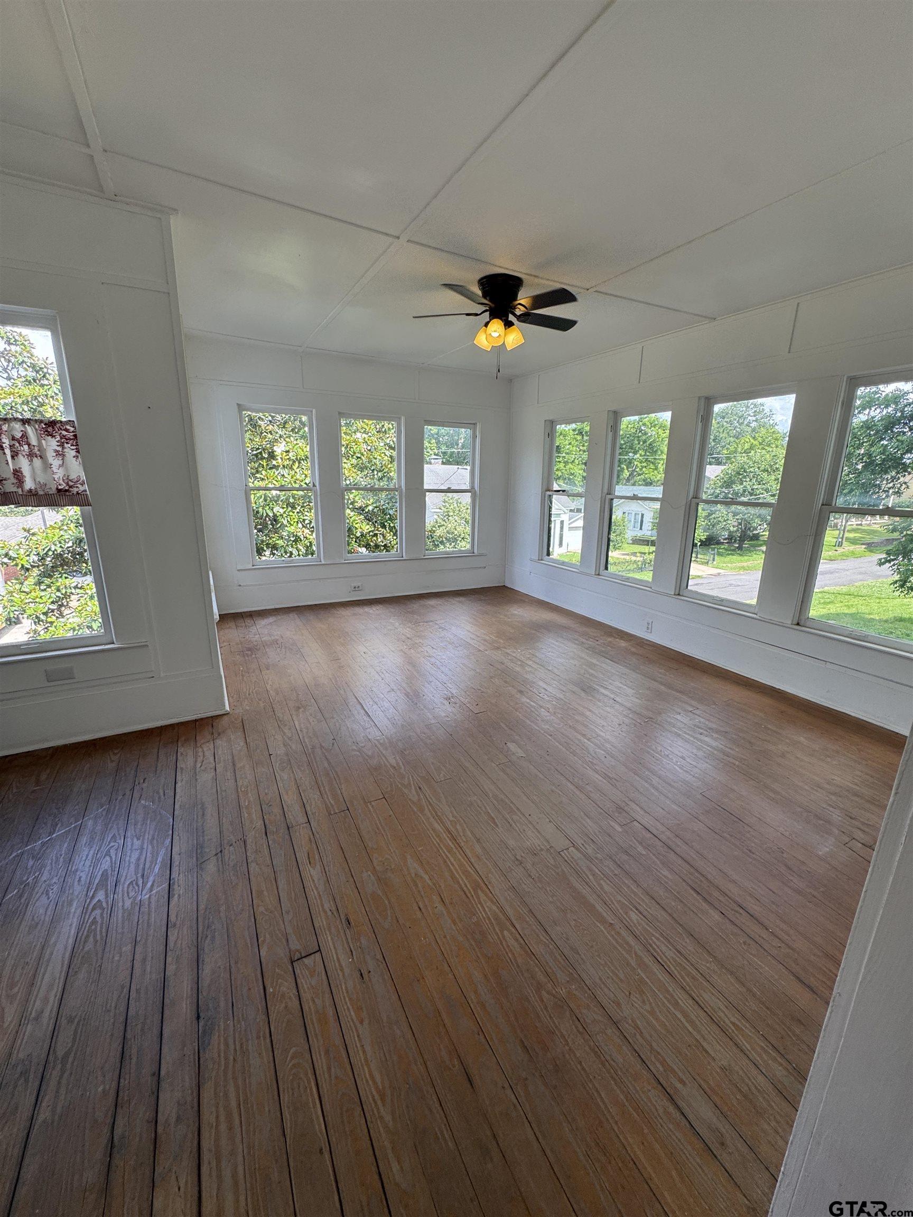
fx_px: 492
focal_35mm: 14
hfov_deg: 85.7
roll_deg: -0.6
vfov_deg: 102.1
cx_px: 456
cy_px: 608
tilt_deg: -14.7
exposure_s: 1/191
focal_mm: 2.22
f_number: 2.2
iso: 40
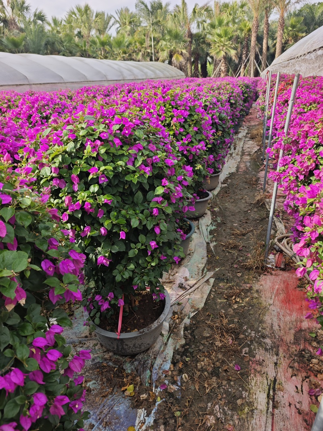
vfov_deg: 73.9
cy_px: 216
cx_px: 162
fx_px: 286
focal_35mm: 23
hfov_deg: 58.9
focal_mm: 6.55
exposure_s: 1/1938
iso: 50
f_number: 1.6
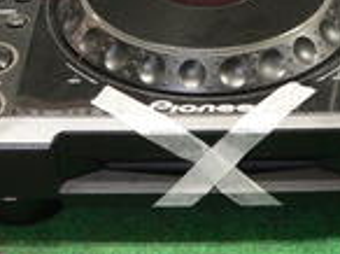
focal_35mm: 94
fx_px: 922
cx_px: 179
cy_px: -13
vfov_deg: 15.3
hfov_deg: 20.9
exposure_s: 1/10
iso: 200
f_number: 2.8
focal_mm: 6
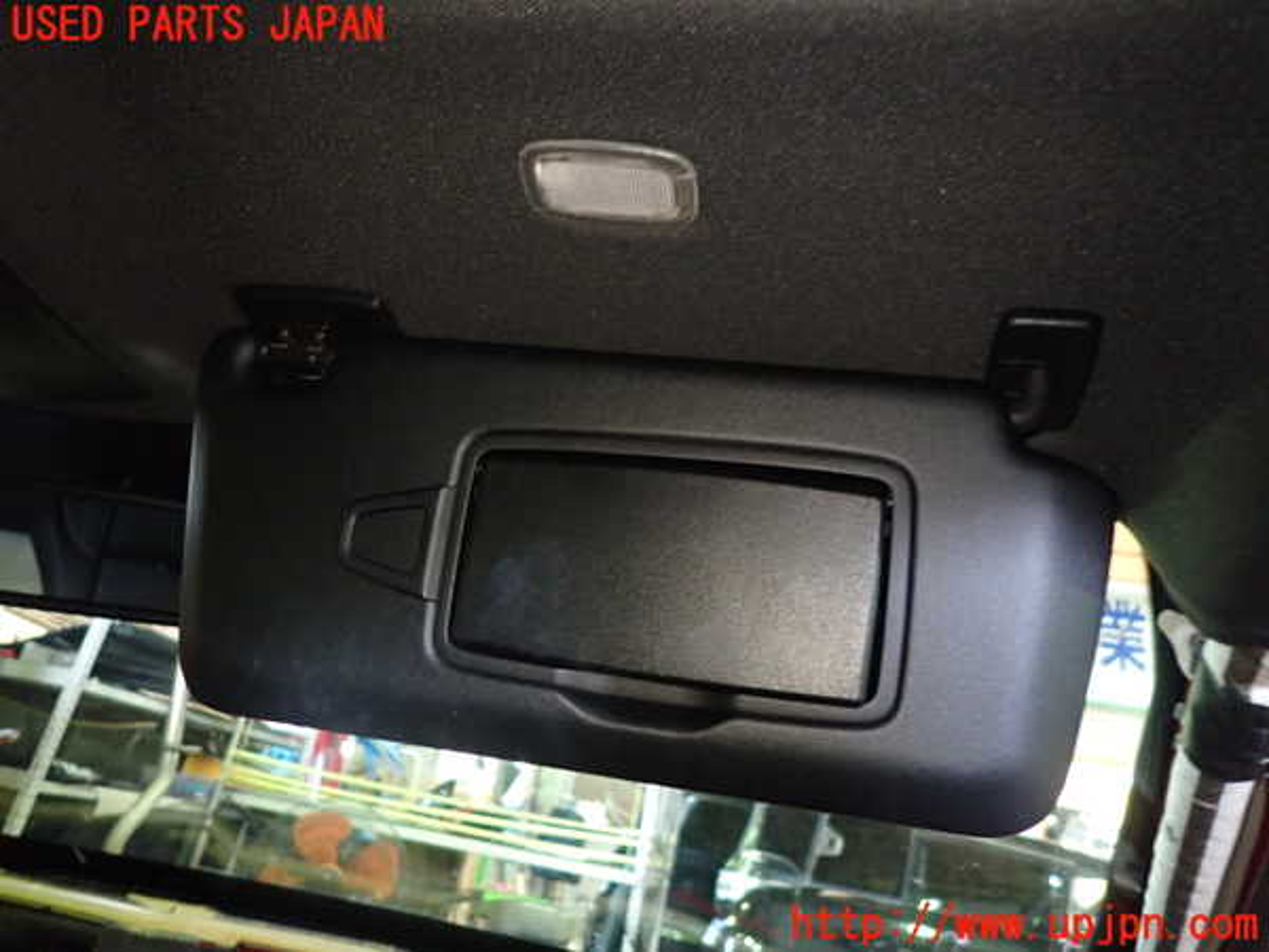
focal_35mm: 25
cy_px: 476
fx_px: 916
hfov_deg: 69.4
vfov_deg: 54.9
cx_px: 634
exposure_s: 1/25
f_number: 2
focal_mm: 4.5
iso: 800
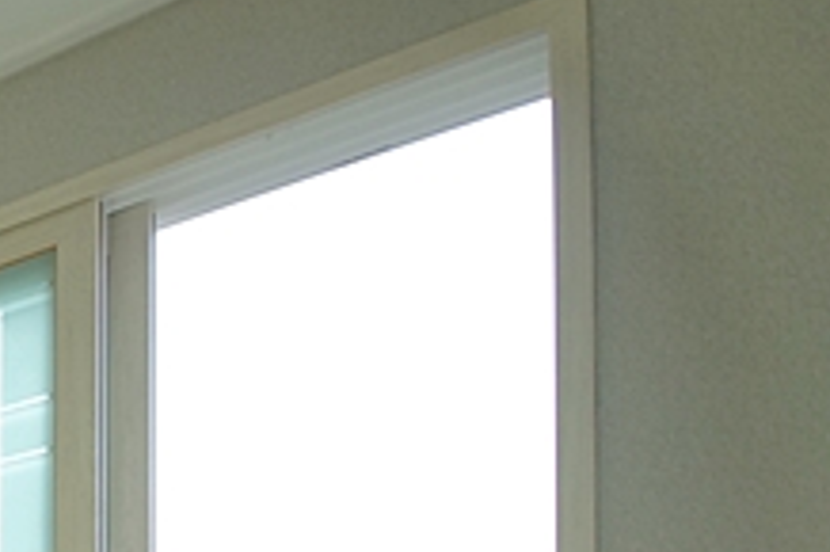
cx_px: -613
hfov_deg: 22.9
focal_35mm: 55
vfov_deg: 20.9
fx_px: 1267
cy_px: 830
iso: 400
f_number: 4.5
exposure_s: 1/250
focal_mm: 10
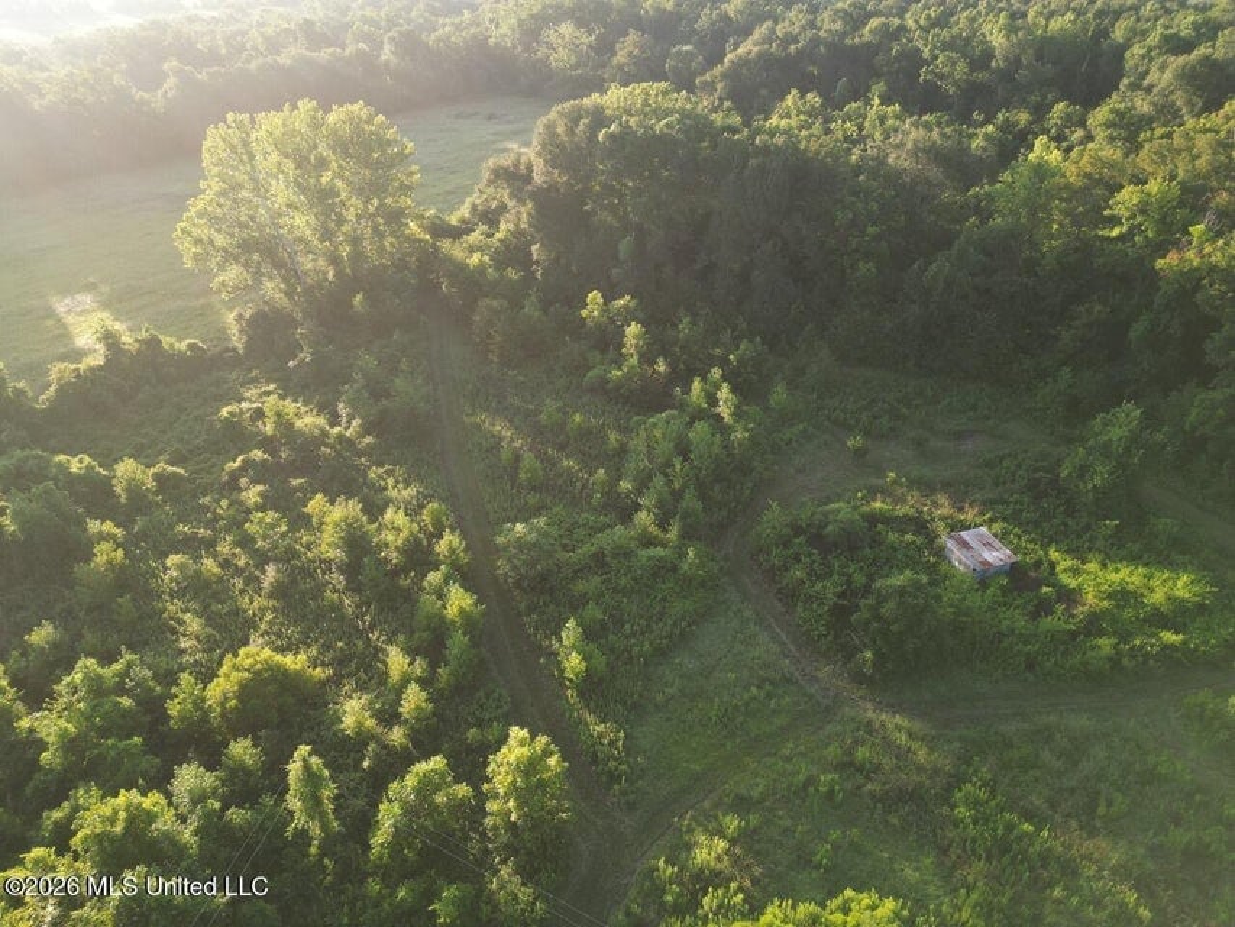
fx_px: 856
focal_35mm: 24
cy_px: 464
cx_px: 618
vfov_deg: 56.8
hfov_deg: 71.6
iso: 100
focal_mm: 6.72
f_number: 1.7
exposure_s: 1/320
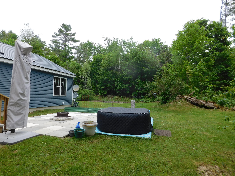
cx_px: 118
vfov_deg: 58.9
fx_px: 156
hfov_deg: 73.9
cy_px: 88
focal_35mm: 23
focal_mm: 4
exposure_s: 1/320
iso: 125
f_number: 3
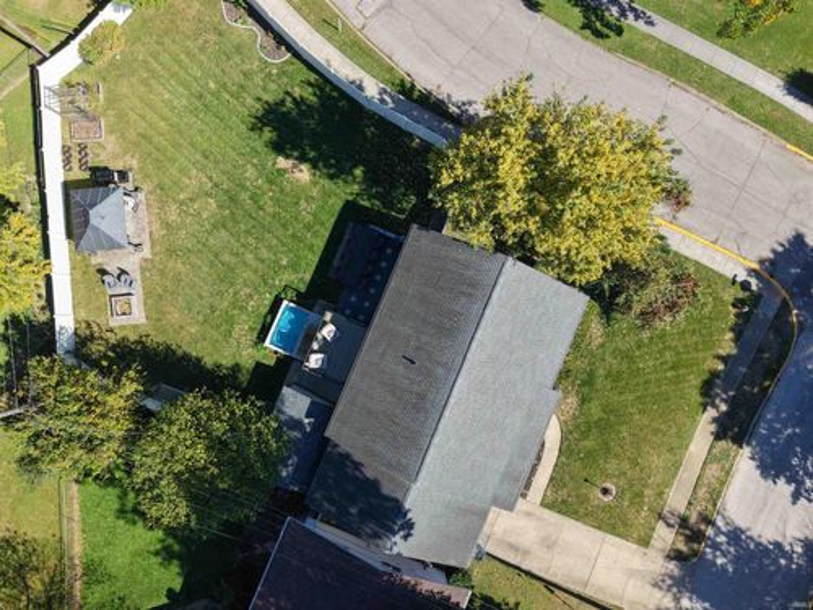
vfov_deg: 56.8
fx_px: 564
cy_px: 305
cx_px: 406
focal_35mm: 24
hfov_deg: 71.6
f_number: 1.8
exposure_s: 1/3200
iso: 280
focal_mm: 8.67
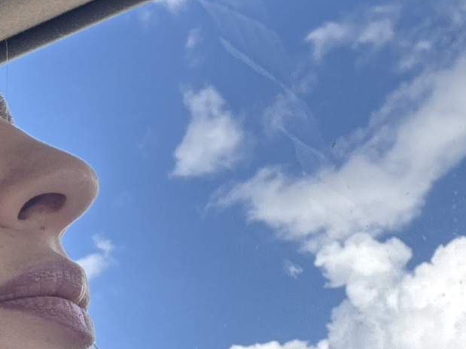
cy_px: 327
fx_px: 1306
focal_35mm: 97
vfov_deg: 15.0
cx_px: 289
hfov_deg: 20.2
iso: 32
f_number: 1.9
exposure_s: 1/358
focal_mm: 2.69
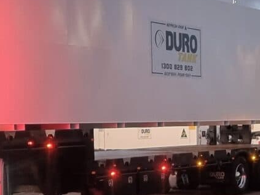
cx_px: 196
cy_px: 197
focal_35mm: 126
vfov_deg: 11.6
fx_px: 946
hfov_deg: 15.6
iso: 500
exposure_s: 1/50
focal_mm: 5.4
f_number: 1.8
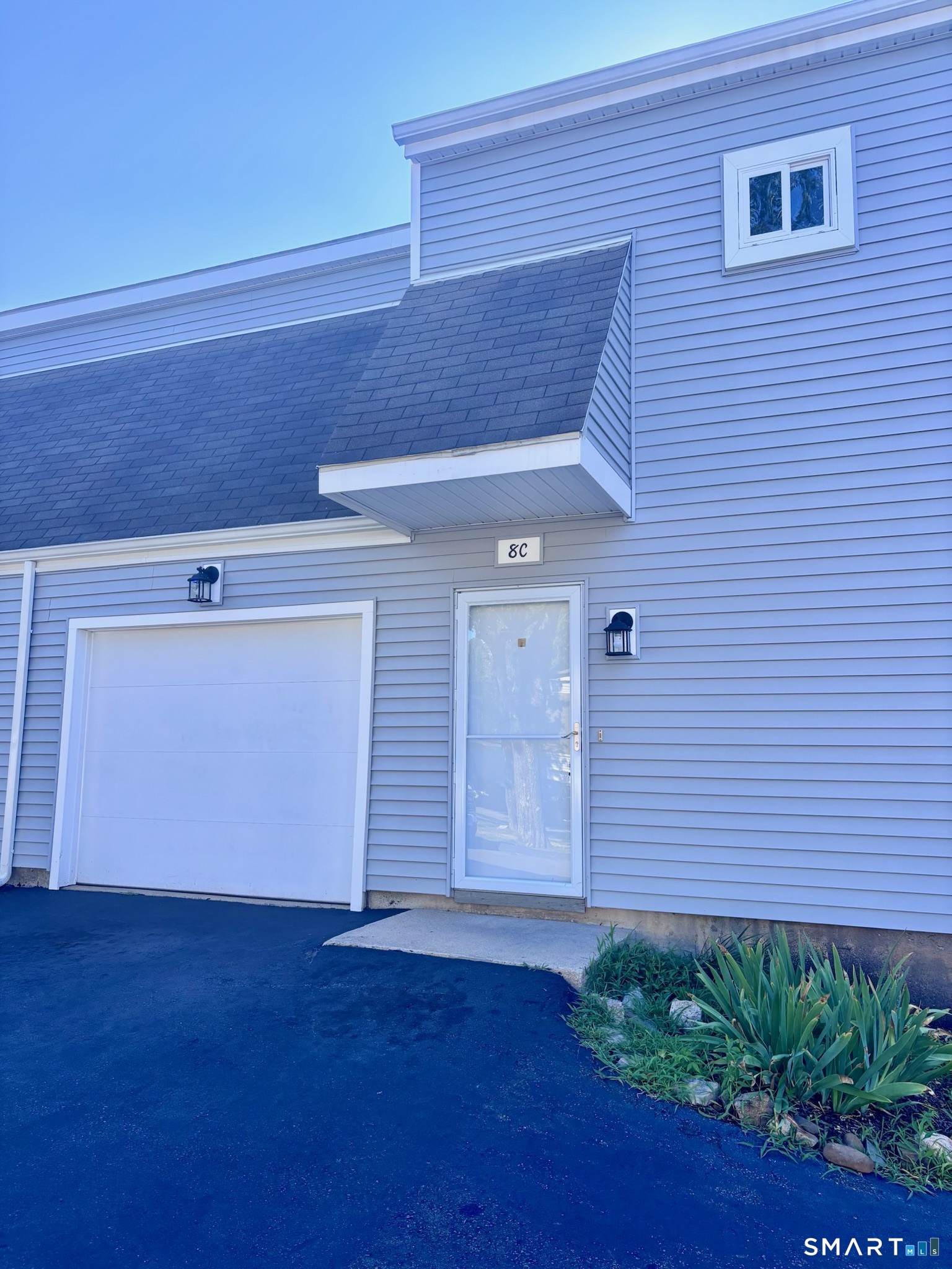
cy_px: 634
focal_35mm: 26
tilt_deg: +7.2
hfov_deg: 53.1
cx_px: 476
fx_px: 953
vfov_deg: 67.3
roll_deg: -1.0
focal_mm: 5.96
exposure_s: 1/732
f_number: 1.6
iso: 50
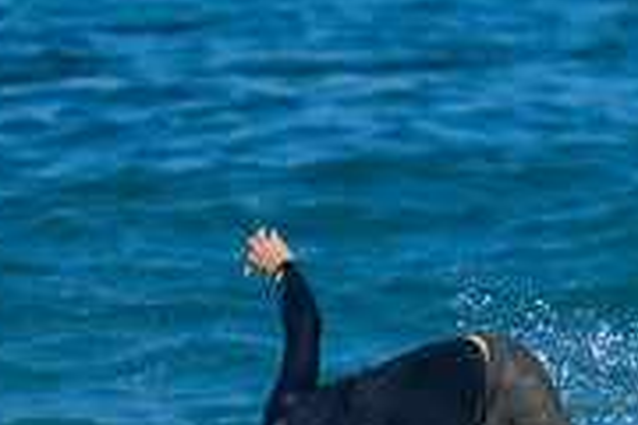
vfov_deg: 0.8
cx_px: 964
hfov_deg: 1.3
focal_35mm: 1644
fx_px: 29133
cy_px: 364
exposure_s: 1/2000
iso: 6400
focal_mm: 370
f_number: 8
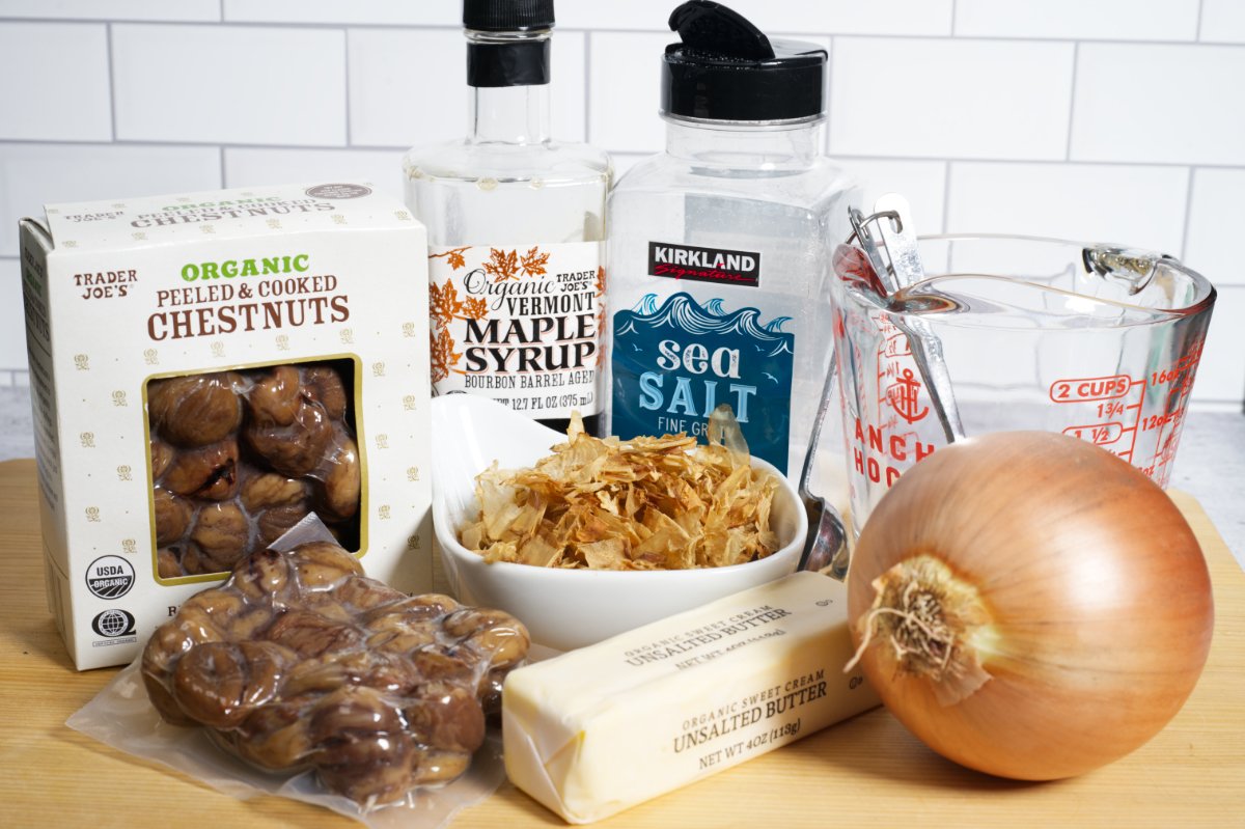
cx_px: 622
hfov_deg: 34.5
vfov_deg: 23.4
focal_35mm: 58
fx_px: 2005
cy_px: 414
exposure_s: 1/80
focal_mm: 58
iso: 400
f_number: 11
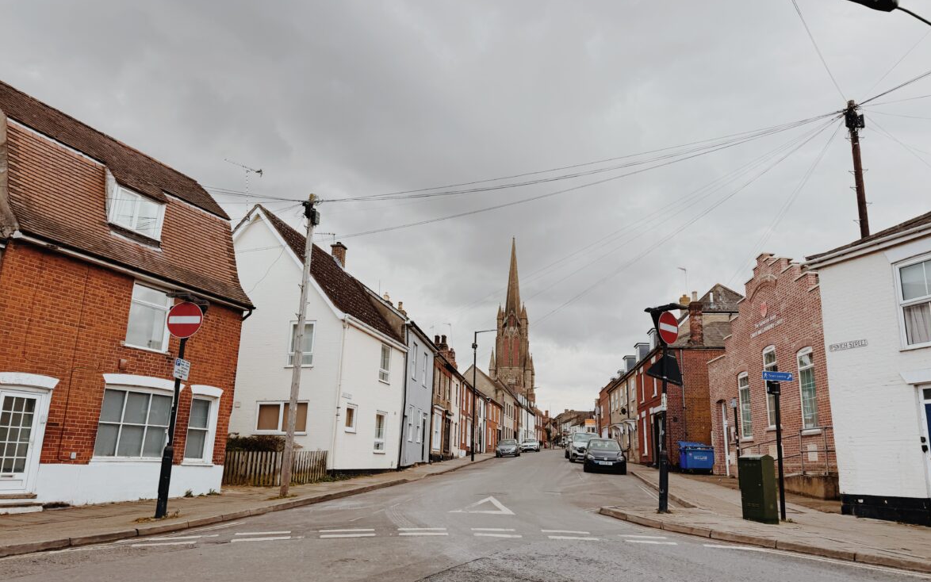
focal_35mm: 26
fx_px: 660
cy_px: 310
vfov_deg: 47.6
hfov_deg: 70.4
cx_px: 475
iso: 80
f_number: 1.78
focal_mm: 6.76
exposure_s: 1/1585
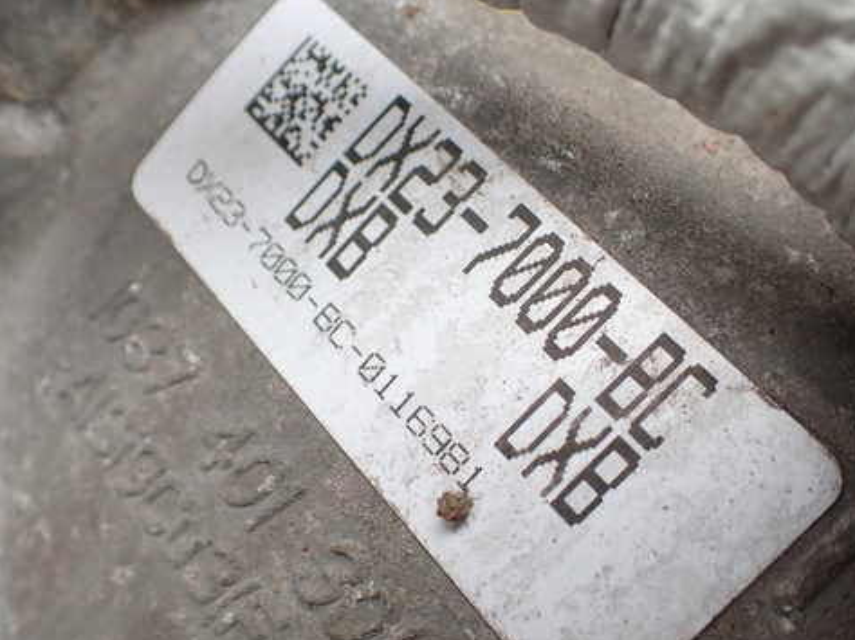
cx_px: 438
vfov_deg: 37.7
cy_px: 348
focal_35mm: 38
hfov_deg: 49.0
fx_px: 938
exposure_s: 1/125
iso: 100
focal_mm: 5.4
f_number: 2.3
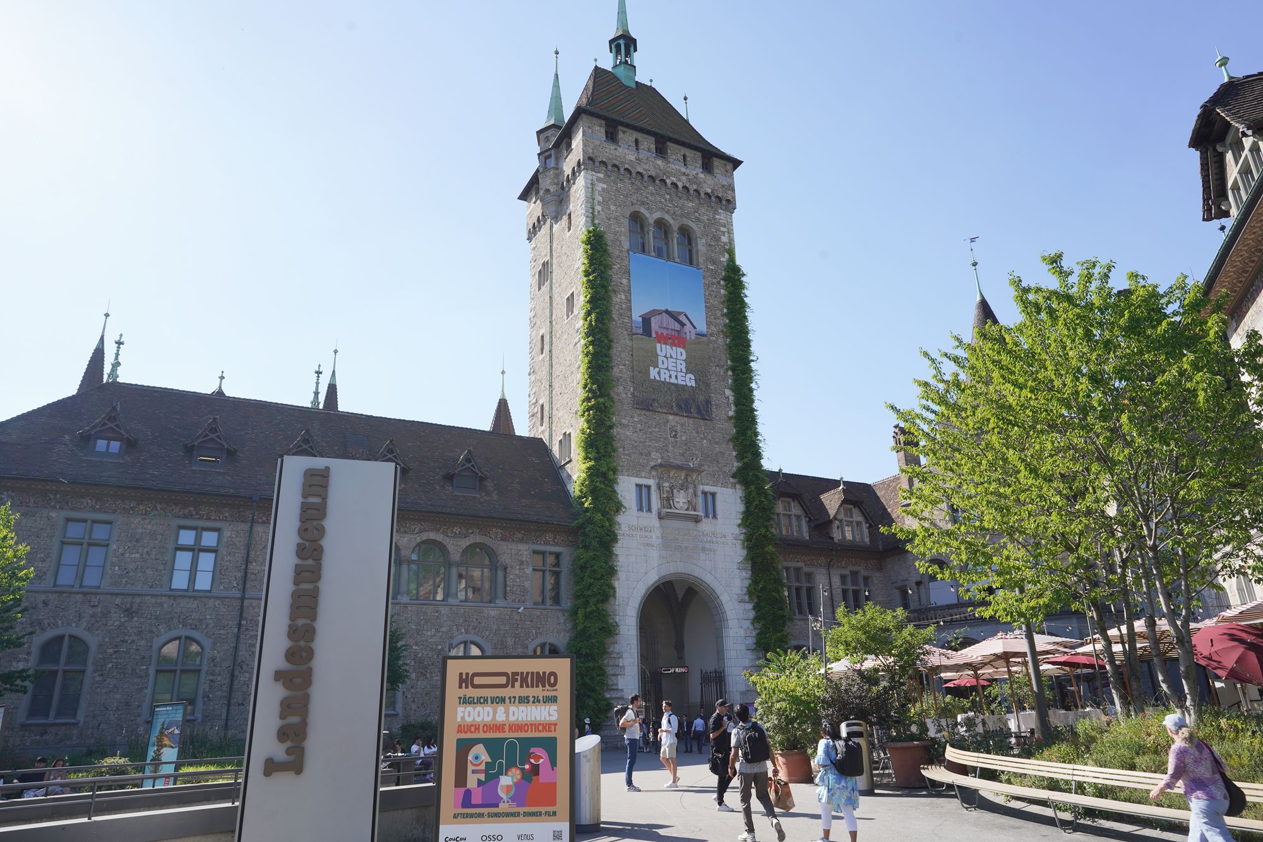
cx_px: 632
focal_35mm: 24
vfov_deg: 53.1
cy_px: 421
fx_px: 842
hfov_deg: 73.7
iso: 100
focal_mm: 24
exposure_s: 1/100
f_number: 11
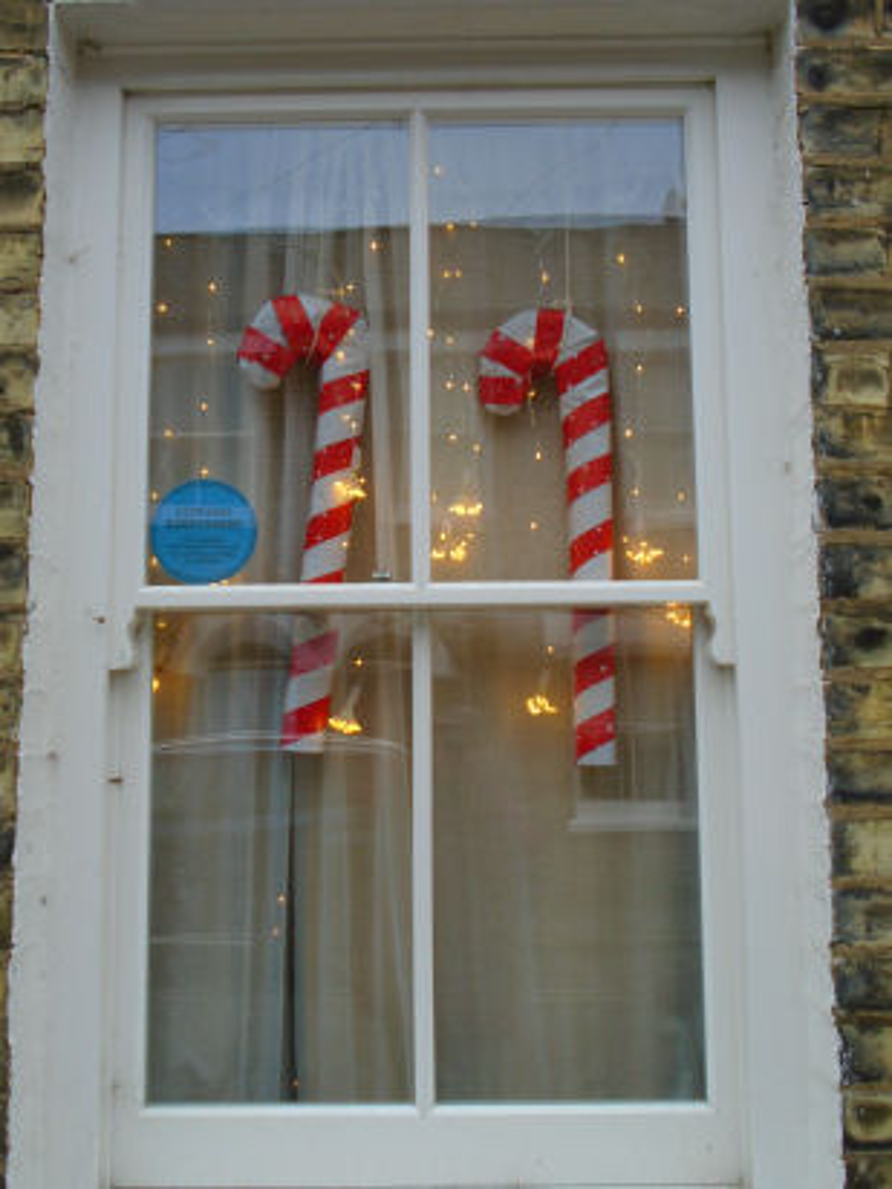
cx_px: 446
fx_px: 1237
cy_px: 594
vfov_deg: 51.4
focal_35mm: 36
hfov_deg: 39.7
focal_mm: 6.4
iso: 100
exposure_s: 1/80
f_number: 3.8
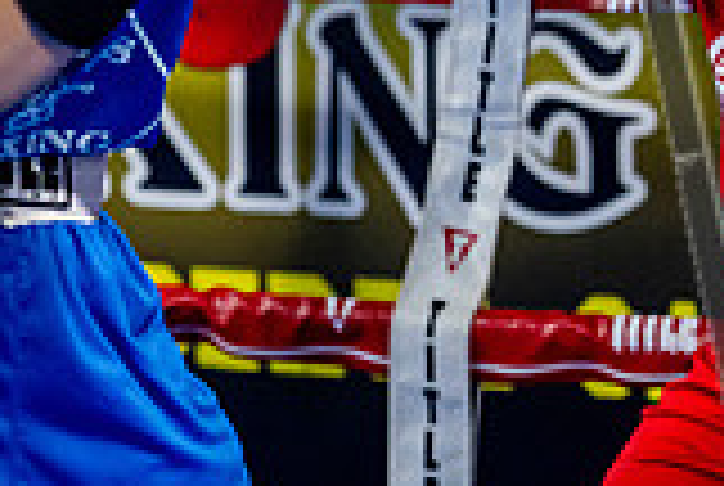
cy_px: 20
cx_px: 652
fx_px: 6306
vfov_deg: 4.4
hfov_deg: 6.6
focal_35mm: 313
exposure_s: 1/800
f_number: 2
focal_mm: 87
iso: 3200
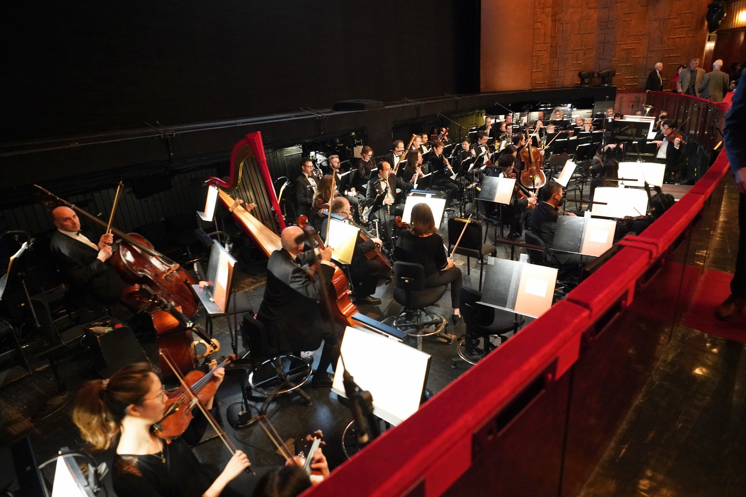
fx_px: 414
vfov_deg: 61.9
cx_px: 373
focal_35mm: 20
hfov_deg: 84.0
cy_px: 248
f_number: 2.8
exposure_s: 1/80
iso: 8000
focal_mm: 20
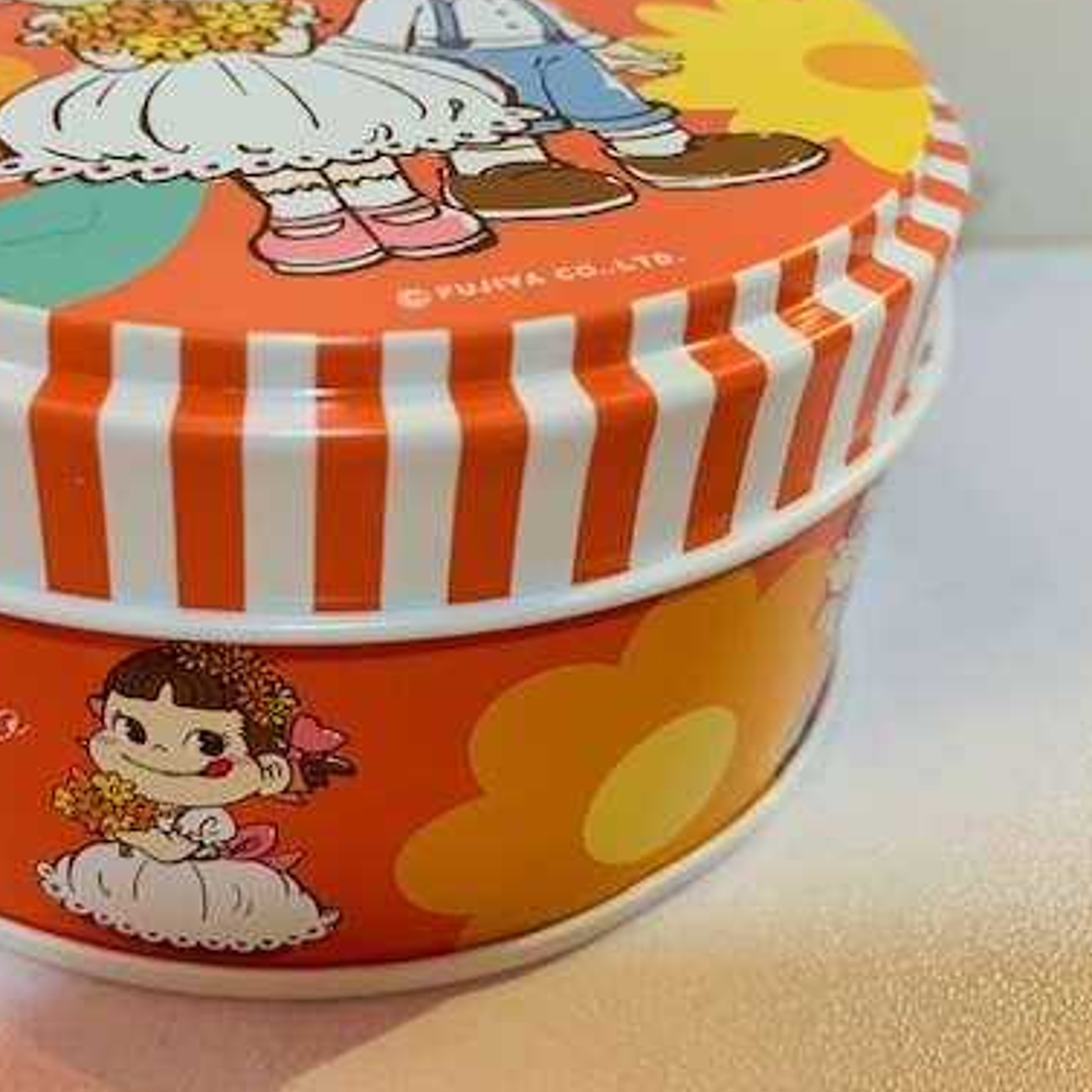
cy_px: 420
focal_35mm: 39
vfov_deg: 42.6
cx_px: 339
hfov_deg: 42.1
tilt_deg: -32.6
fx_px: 1392
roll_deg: -1.3
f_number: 1.8
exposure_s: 1/50
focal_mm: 4.25
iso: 125
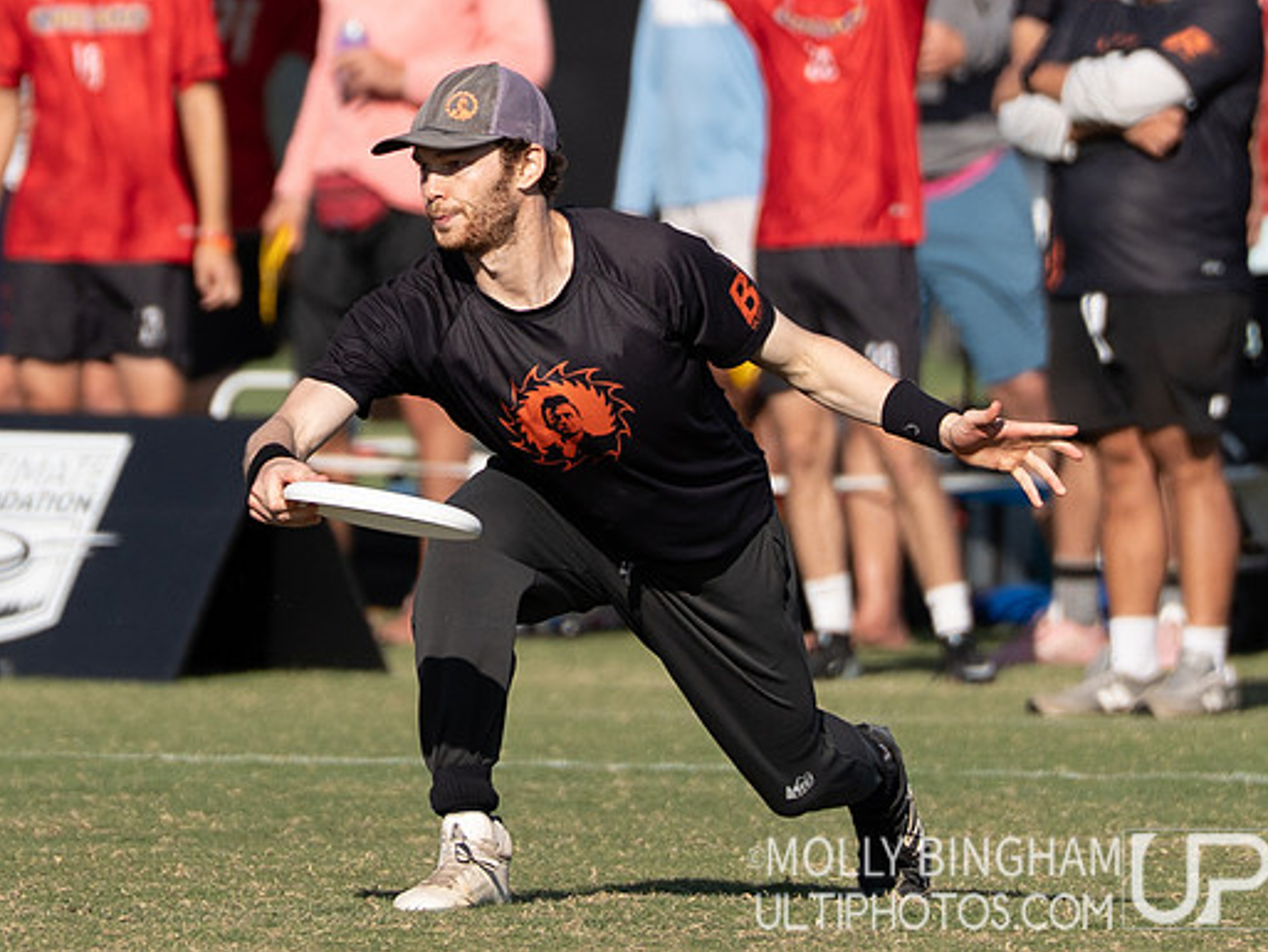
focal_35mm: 918
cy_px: 159
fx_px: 33635
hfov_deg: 2.2
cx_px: 389
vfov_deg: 1.6
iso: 125
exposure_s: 1/3200
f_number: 2.8
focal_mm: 200
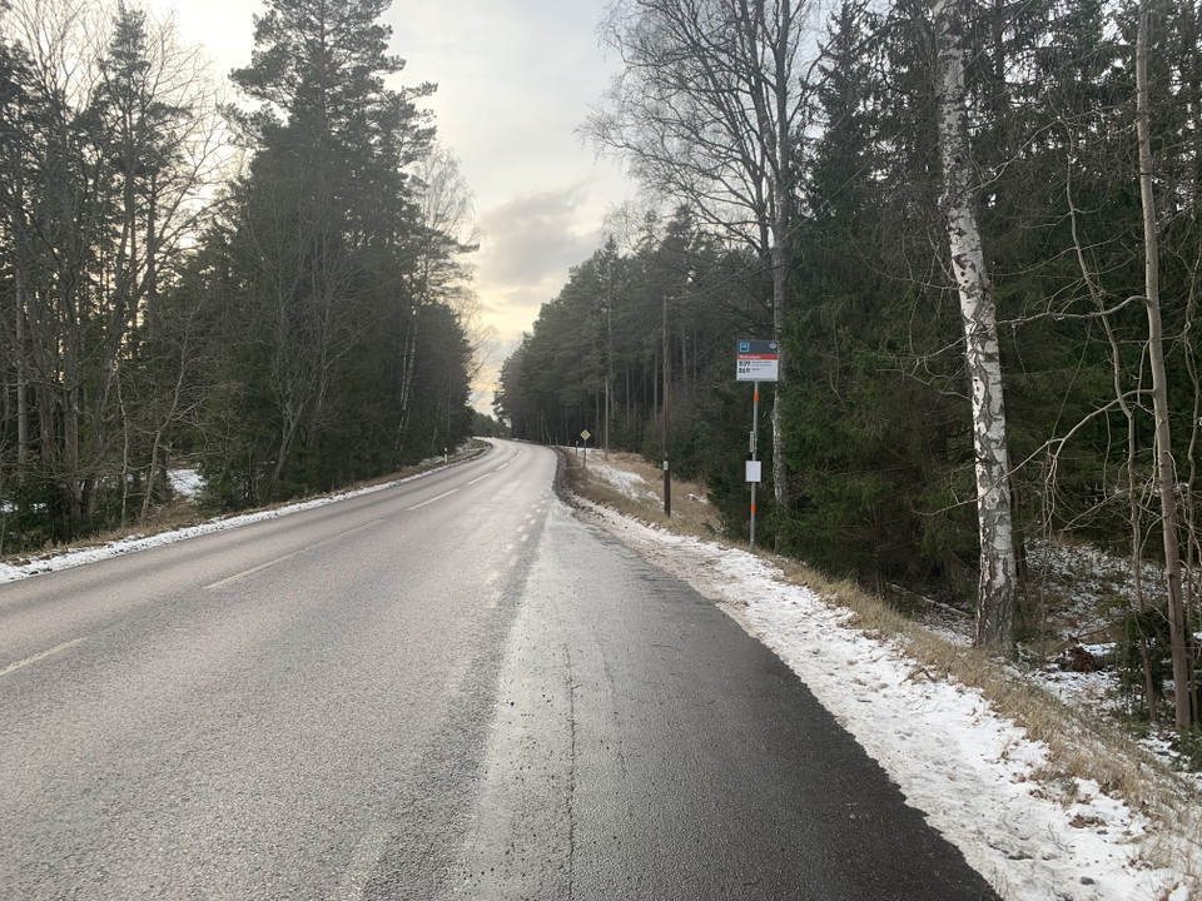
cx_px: 601
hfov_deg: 67.3
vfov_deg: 53.1
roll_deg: +0.6
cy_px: 450
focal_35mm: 26
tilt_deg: +0.0
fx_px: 903
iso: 32
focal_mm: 4.25
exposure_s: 1/121
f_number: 1.8
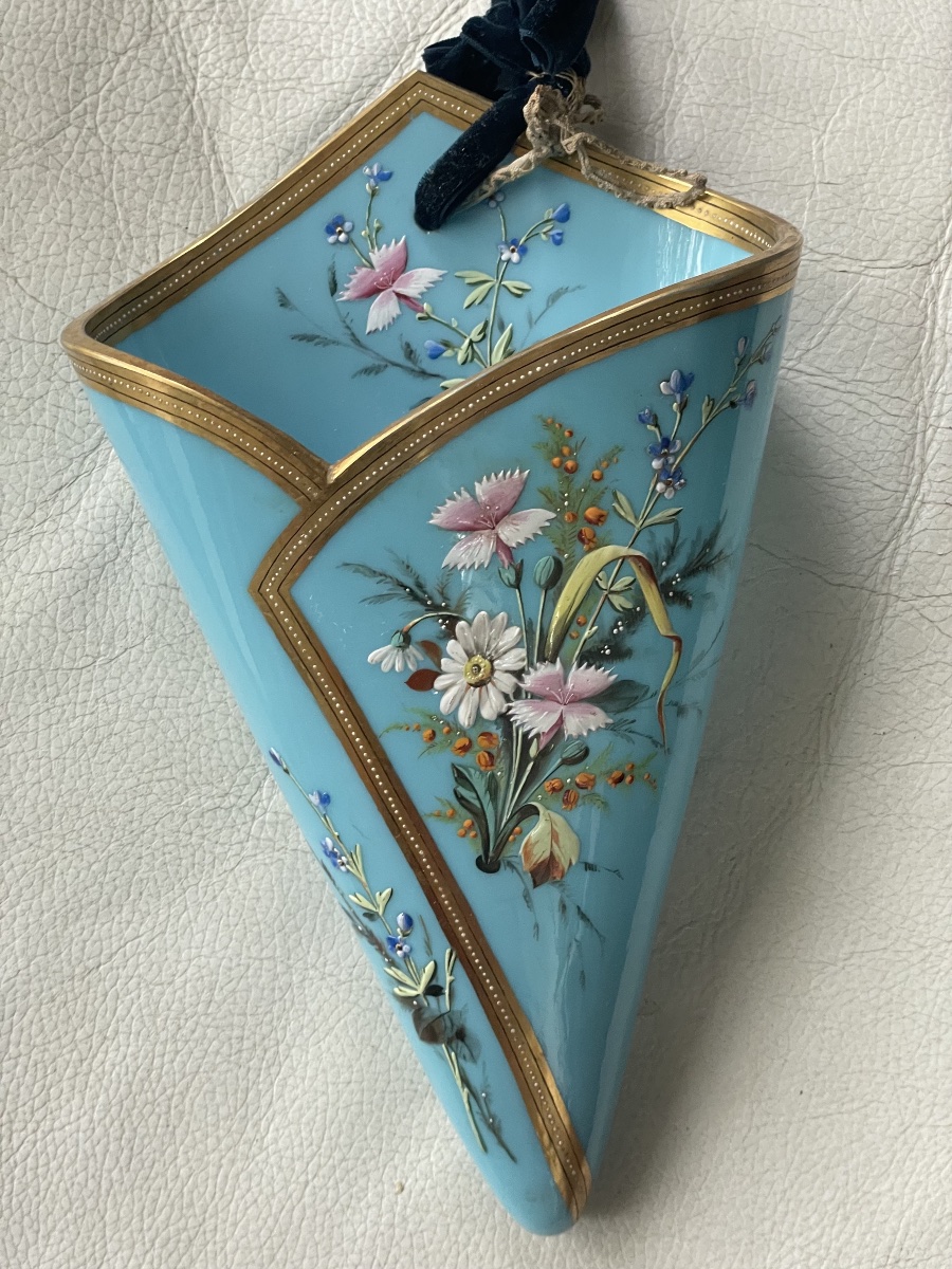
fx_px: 1907
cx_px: 476
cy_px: 634
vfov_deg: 36.8
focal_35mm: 52
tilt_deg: -77.5
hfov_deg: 28.0
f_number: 2
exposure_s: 1/83
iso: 200
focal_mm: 6
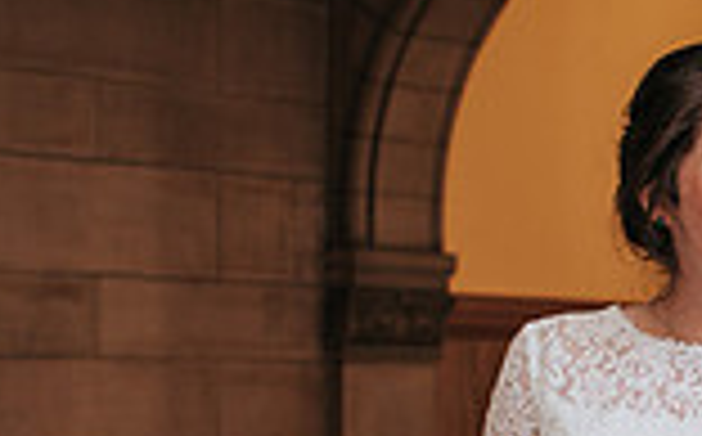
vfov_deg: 8.9
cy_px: 580
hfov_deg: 14.1
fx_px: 2770
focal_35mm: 145
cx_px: 815
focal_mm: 35
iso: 800
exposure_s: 1/200
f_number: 2.8
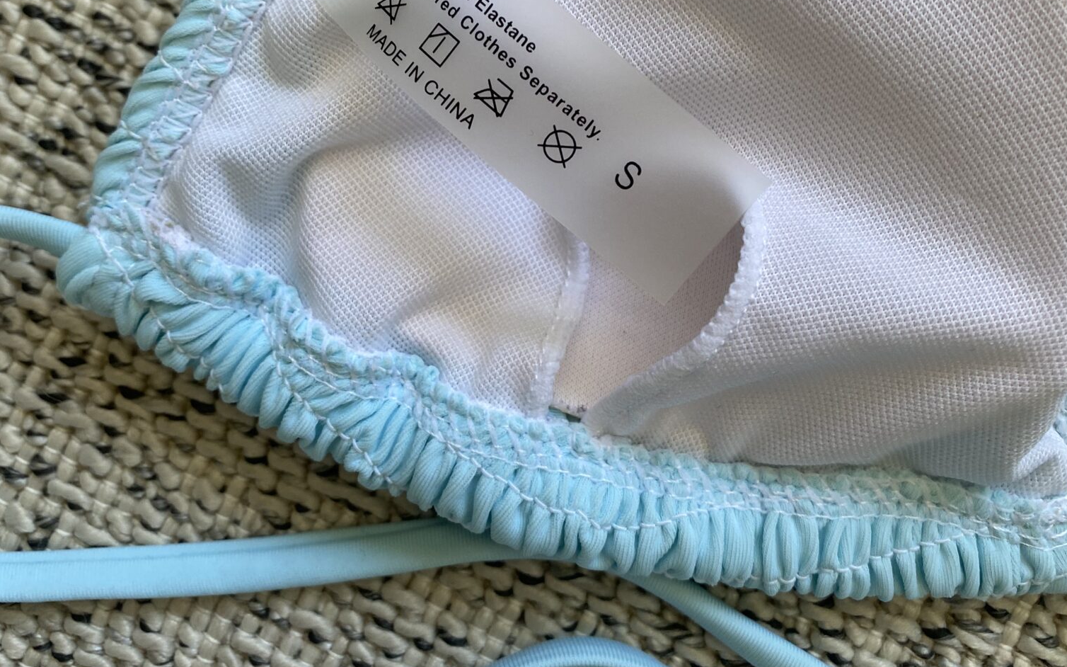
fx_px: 1047
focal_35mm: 36
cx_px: 531
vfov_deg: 34.8
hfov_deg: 54.0
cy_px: 193
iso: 100
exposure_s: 1/122
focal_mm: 4.25
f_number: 1.8
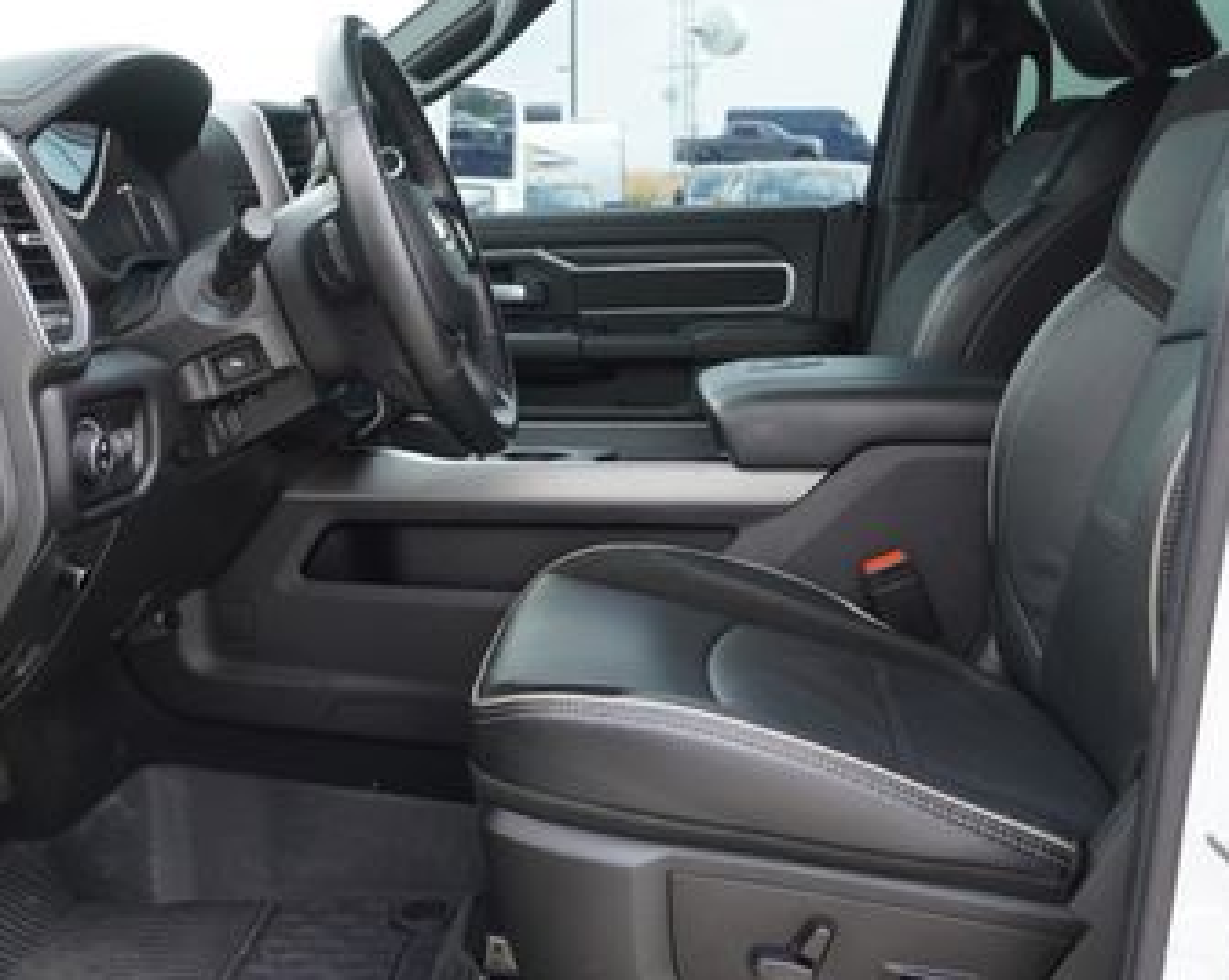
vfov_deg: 34.8
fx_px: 1562
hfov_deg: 42.5
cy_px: 421
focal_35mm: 43
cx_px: 432
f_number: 4.5
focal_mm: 16
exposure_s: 1/80
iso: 100
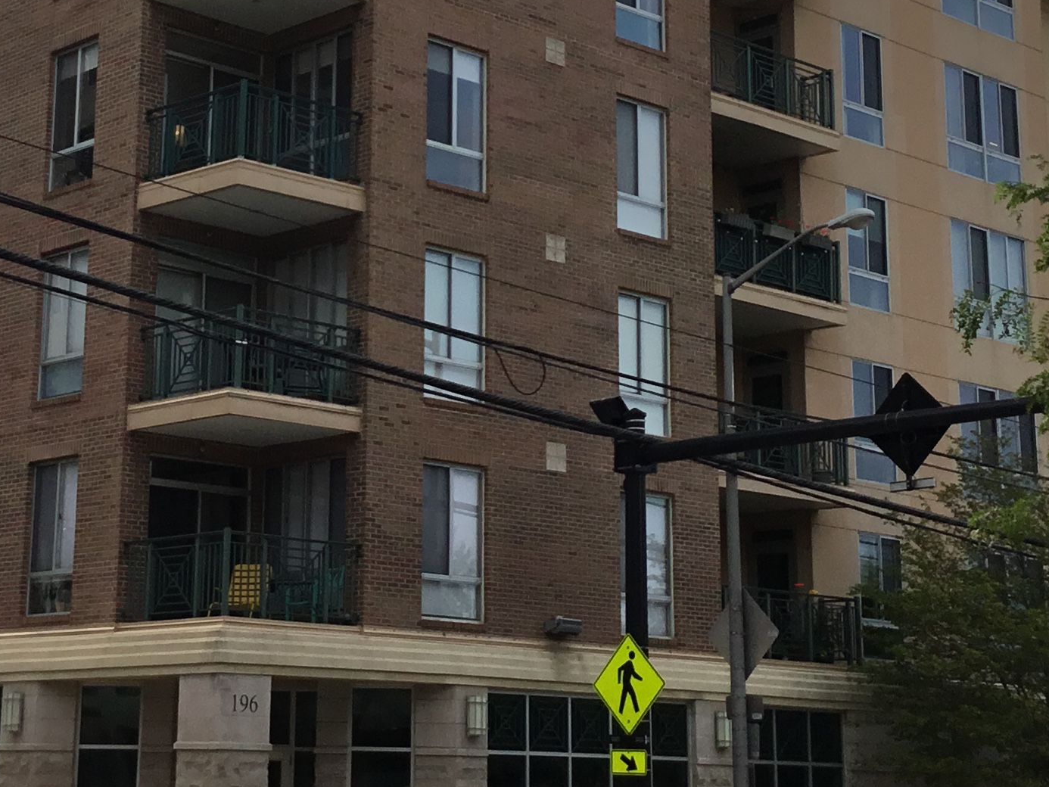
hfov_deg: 26.6
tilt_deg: +15.0
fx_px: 2213
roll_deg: -1.5
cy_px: 226
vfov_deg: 20.1
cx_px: 382
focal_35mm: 73
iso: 25
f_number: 2.4
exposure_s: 1/762
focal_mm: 3.3
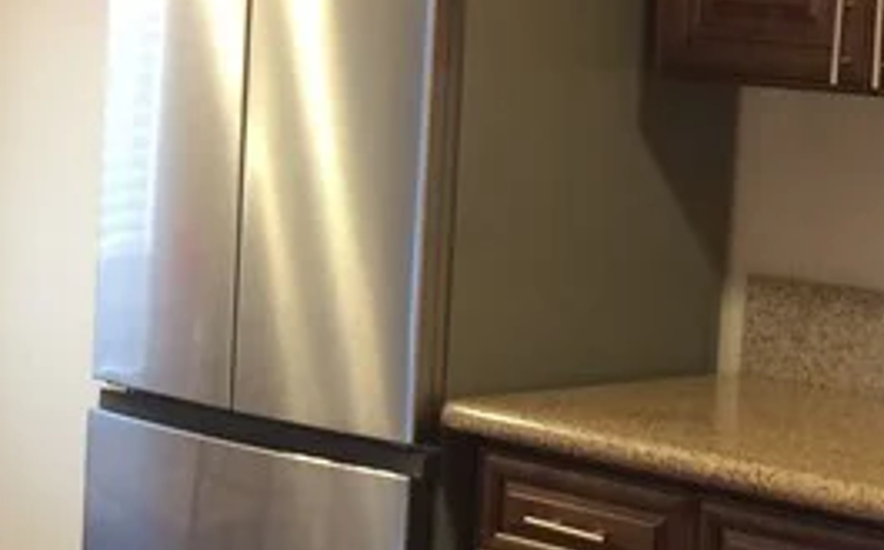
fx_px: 2864
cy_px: 180
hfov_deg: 17.5
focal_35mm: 119
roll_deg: -3.4
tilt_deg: -4.3
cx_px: 240
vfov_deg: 11.0
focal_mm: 4.15
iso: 50
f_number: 2.2
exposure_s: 1/15
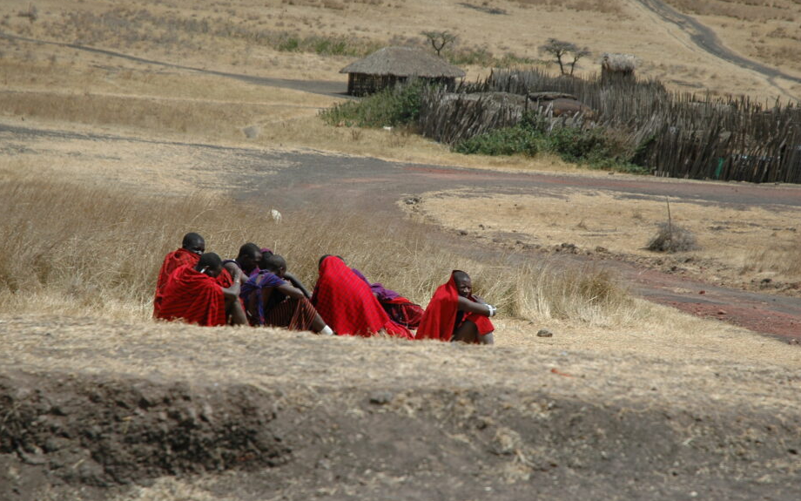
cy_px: 223
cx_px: 427
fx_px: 2598
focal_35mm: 119
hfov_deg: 17.5
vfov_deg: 11.0
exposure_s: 1/1600
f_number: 4.5
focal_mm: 70
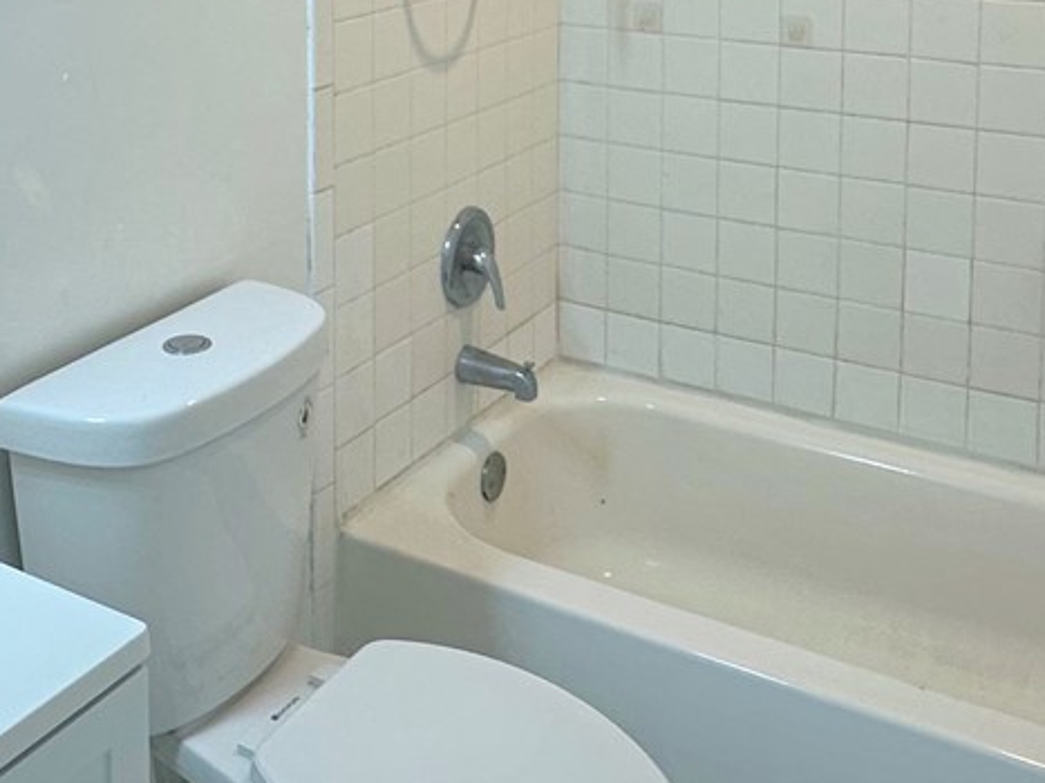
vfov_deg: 27.6
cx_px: 376
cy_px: -81
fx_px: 1449
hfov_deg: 39.3
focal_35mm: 48
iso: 80
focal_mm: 2.22
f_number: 2.2
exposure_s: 1/120
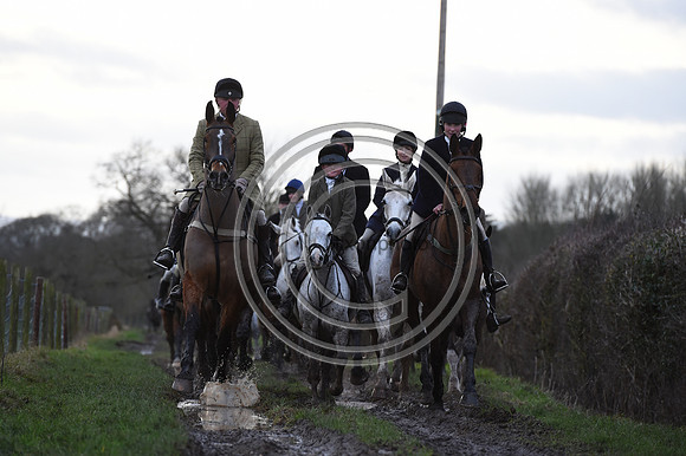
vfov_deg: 6.9
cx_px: 343
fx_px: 3809
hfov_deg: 10.3
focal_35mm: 200
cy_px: 228
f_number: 5.6
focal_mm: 200
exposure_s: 1/1250
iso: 1600
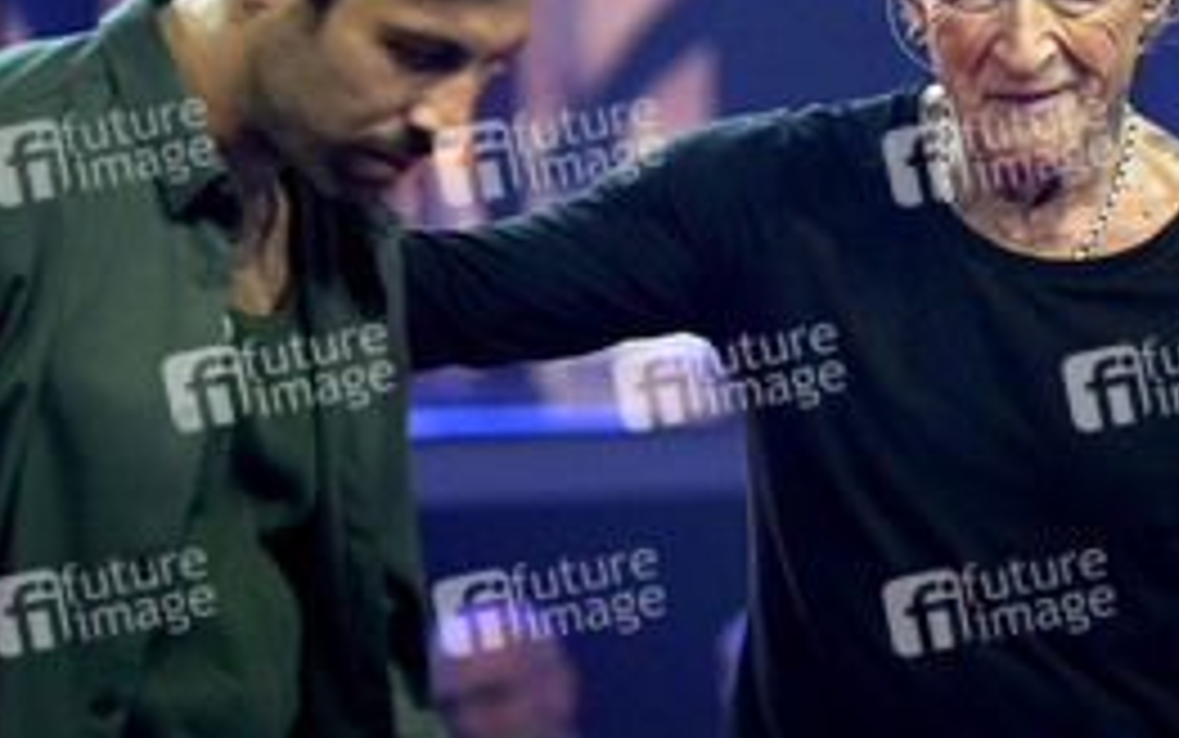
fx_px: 11251
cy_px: 266
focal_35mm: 350
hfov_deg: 6.0
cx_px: 610
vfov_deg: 3.8
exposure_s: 1/200
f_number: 5.6
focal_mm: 200
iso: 3200
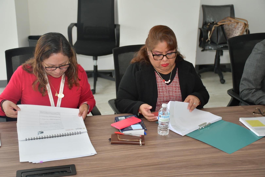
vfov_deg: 23.8
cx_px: 132
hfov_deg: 35.1
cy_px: 88
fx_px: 420
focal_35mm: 57
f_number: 4.2
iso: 720
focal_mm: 38
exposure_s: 1/60
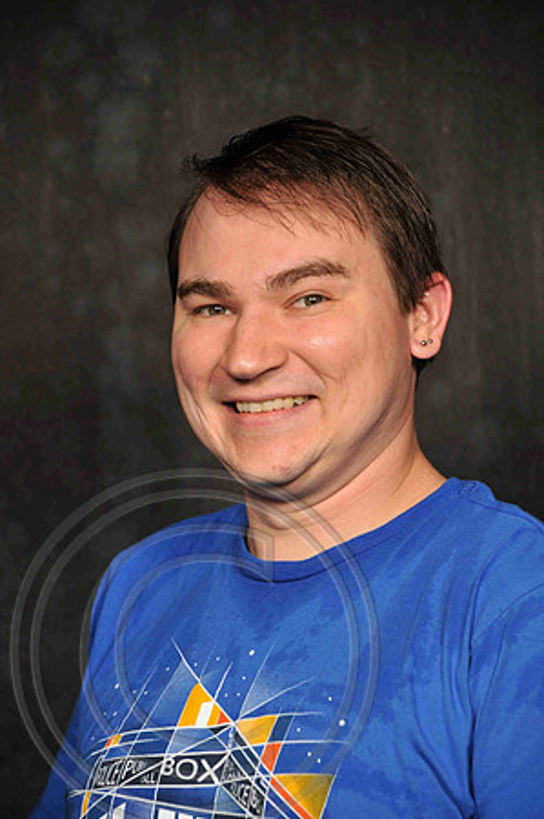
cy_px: 410
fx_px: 4260
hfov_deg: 7.3
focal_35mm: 188
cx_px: 272
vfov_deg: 11.0
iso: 200
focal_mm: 125
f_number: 5.6
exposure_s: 1/125
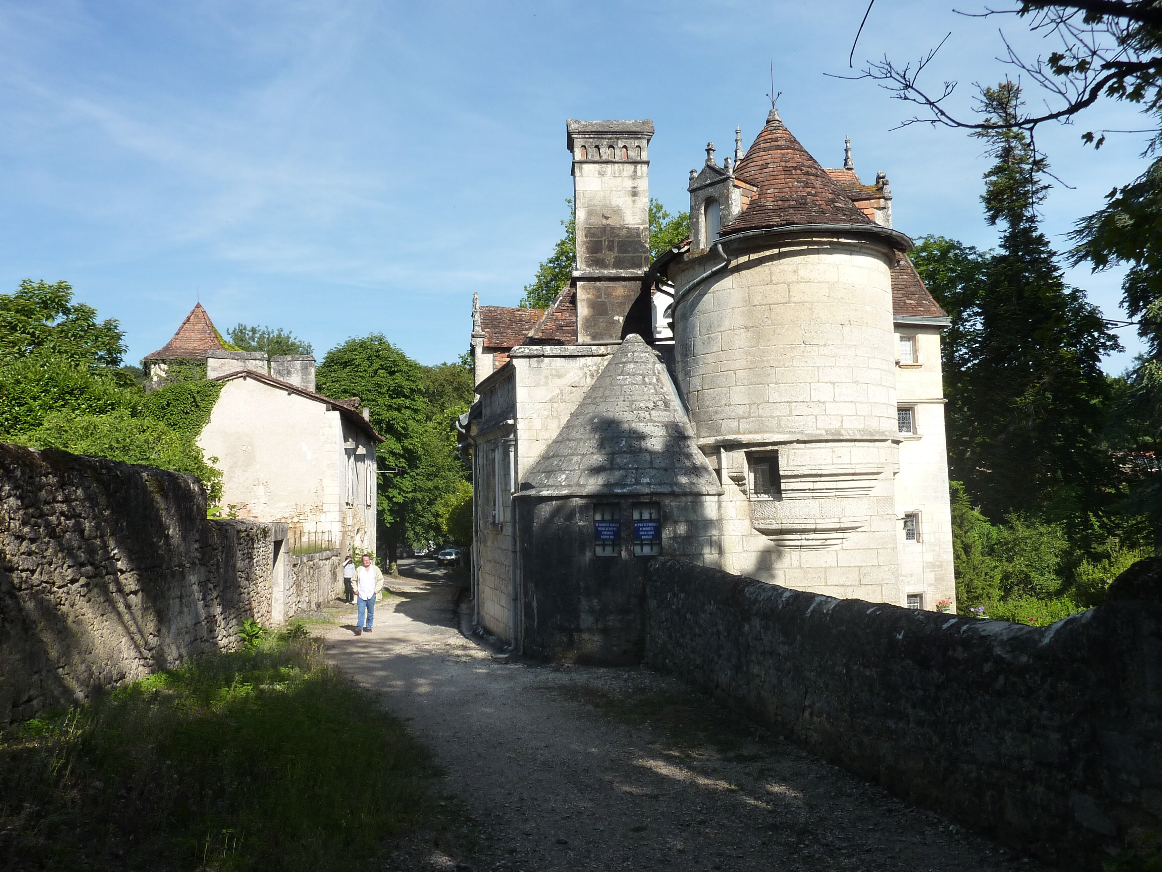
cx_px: 599
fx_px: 873
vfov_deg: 53.1
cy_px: 426
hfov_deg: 67.3
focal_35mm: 26
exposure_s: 1/500
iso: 125
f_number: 4.5
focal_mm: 4.1
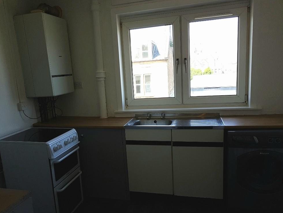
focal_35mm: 27
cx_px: 139
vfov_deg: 51.4
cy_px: 109
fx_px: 221
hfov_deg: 65.3
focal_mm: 4.2
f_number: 1.7
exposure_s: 1/237
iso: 40
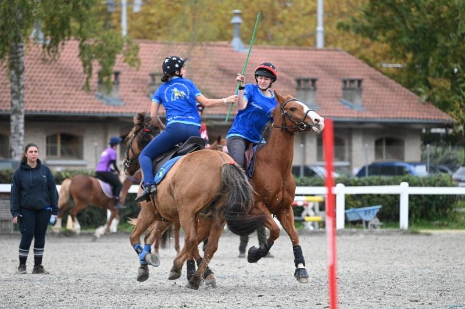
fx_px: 3097
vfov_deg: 5.7
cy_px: 154
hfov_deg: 8.6
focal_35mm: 240
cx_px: 232
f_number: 5
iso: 3600
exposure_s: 1/800
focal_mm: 240
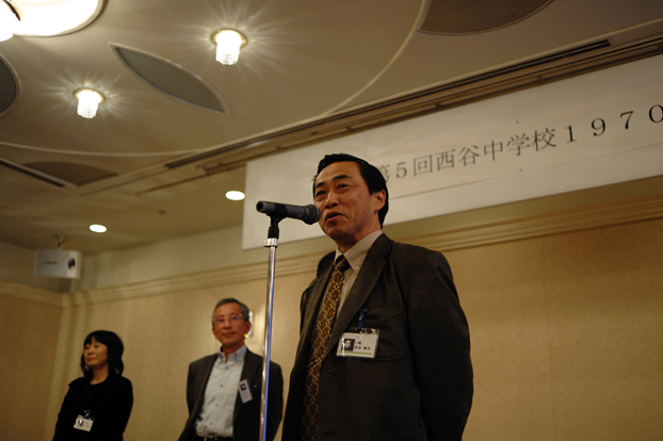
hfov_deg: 53.2
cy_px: 224
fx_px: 663
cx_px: 340
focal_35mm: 36
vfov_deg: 36.8
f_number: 2.8
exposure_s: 1/100
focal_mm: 35
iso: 800
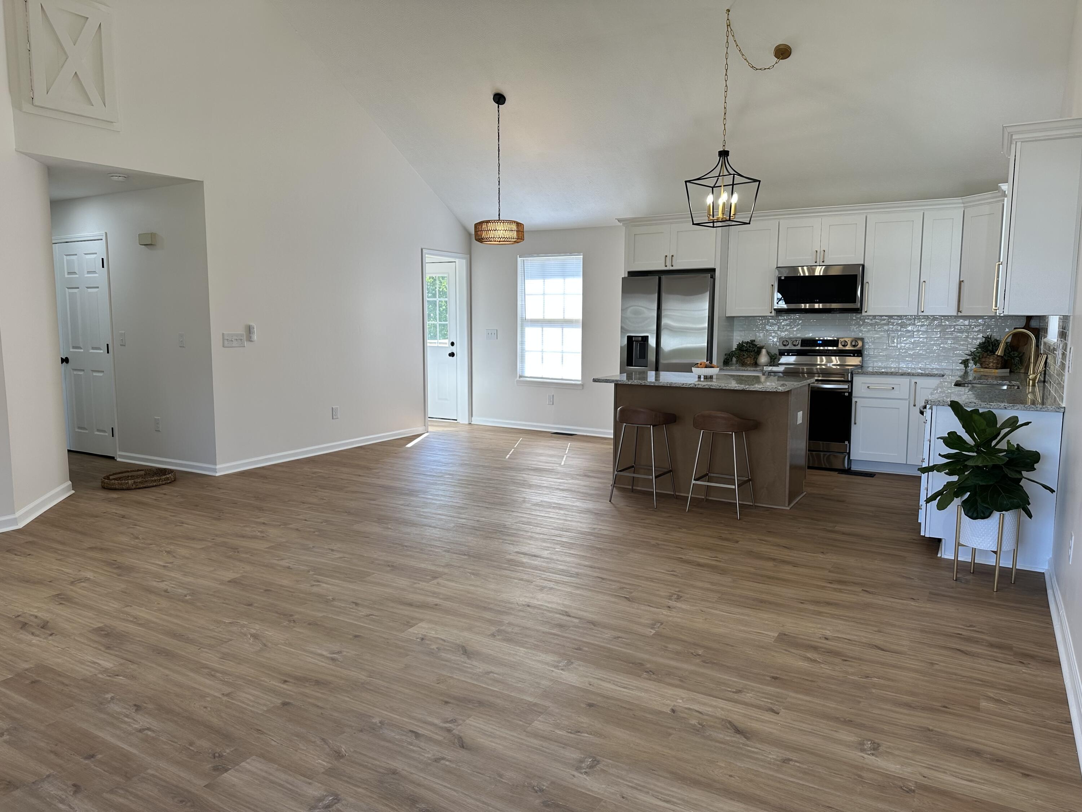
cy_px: 406
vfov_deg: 56.8
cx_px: 541
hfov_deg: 71.6
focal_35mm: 24
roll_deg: -0.6
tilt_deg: -6.6
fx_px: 750
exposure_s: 1/183
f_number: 1.78
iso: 64
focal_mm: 6.86
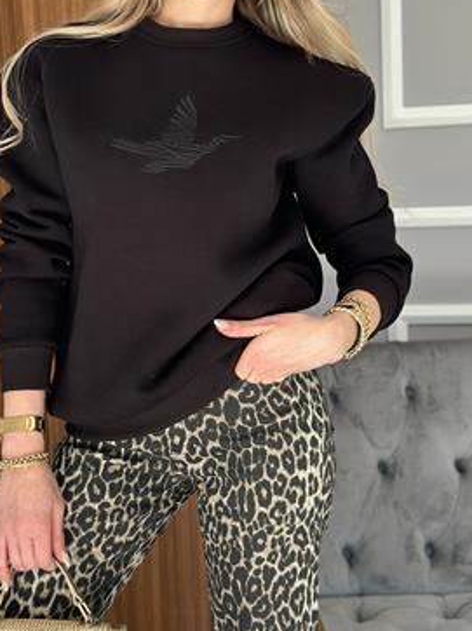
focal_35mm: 69
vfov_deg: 28.1
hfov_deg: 21.2
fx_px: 1256
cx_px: 160
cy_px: 237
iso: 100
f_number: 1.78
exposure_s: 1/121
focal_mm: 6.86
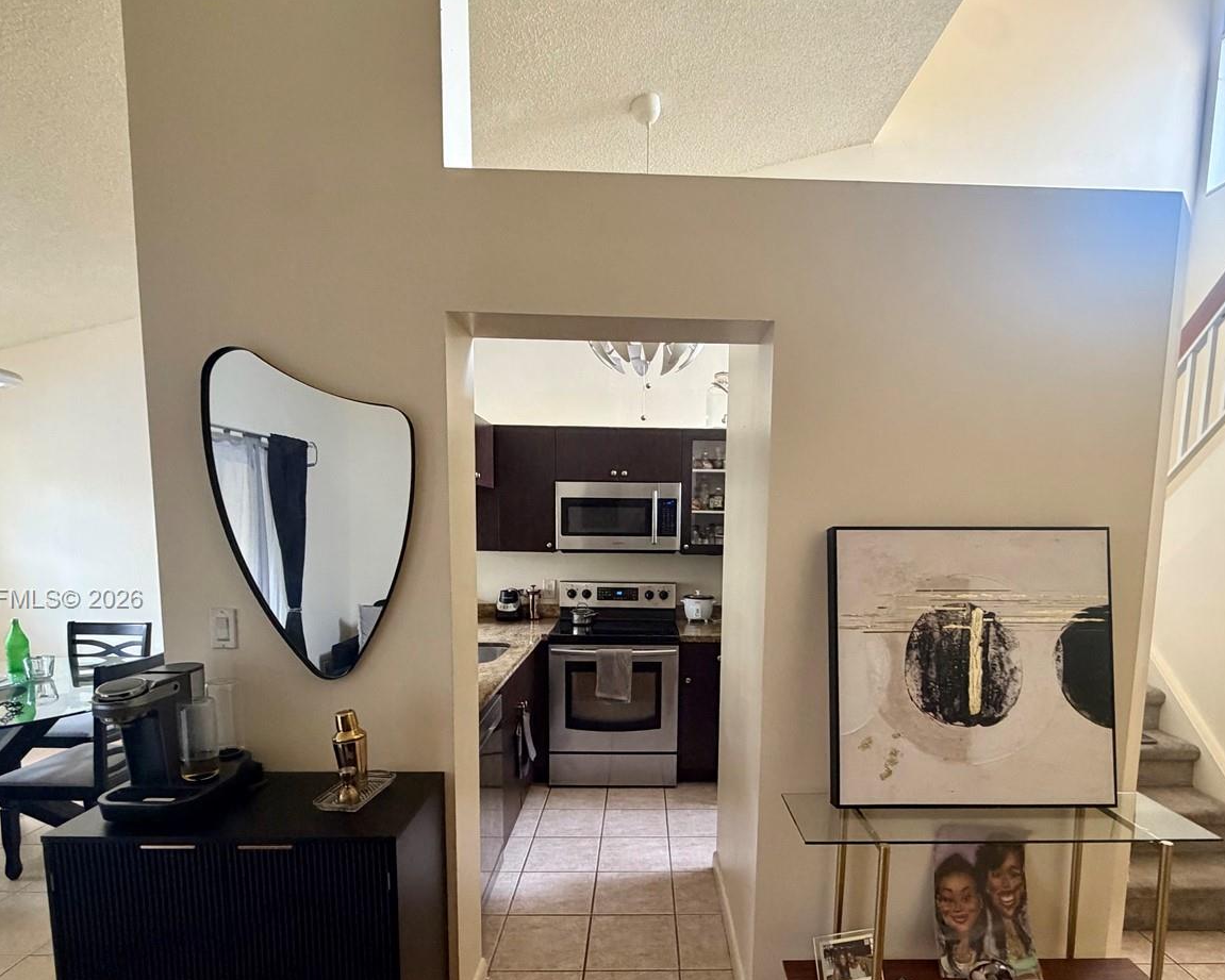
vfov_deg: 69.9
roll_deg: -0.4
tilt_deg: -7.5
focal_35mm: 19
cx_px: 662
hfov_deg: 83.1
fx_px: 689
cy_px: 600
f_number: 2.2
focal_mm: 2.22
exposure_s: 1/60
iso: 400
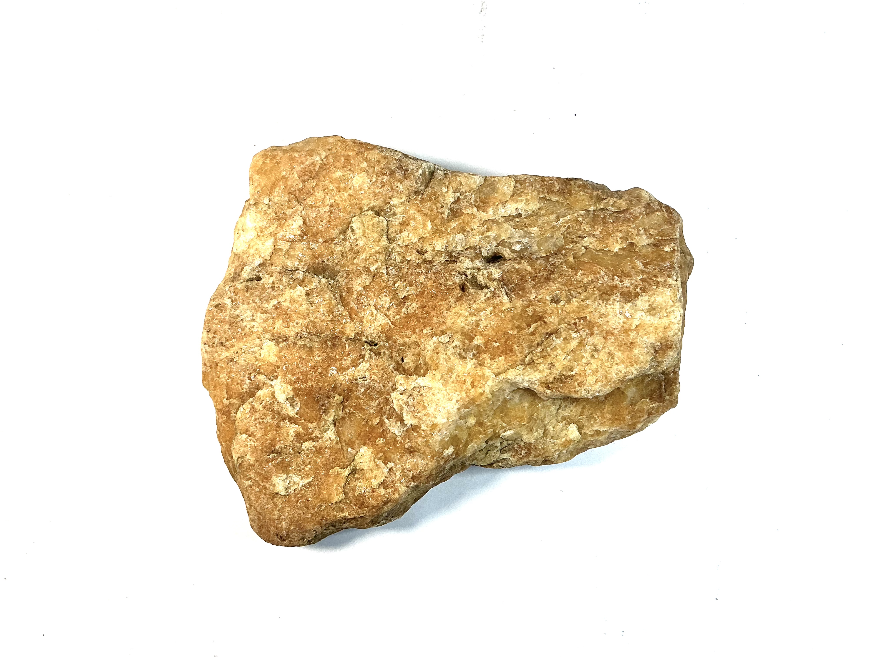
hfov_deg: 61.7
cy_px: 328
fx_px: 734
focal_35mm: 29
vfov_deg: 48.2
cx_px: 438
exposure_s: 1/120
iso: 32
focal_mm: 3
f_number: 1.8
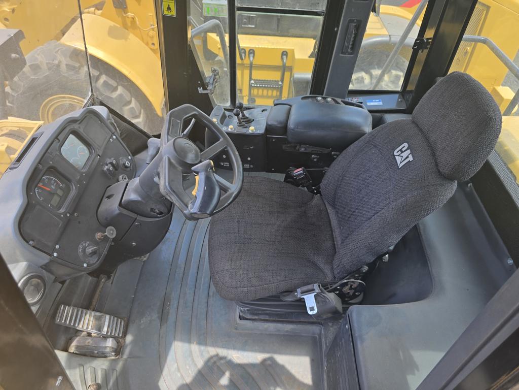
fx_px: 345
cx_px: 260
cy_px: 195
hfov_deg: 73.9
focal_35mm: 23
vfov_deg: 58.9
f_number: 1.7
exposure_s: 1/180
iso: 25
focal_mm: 6.3
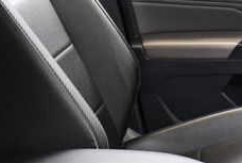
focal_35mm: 101
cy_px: 32
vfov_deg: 13.5
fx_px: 680
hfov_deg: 19.4
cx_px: 261
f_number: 3.5
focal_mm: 18
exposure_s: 1/60
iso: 3200
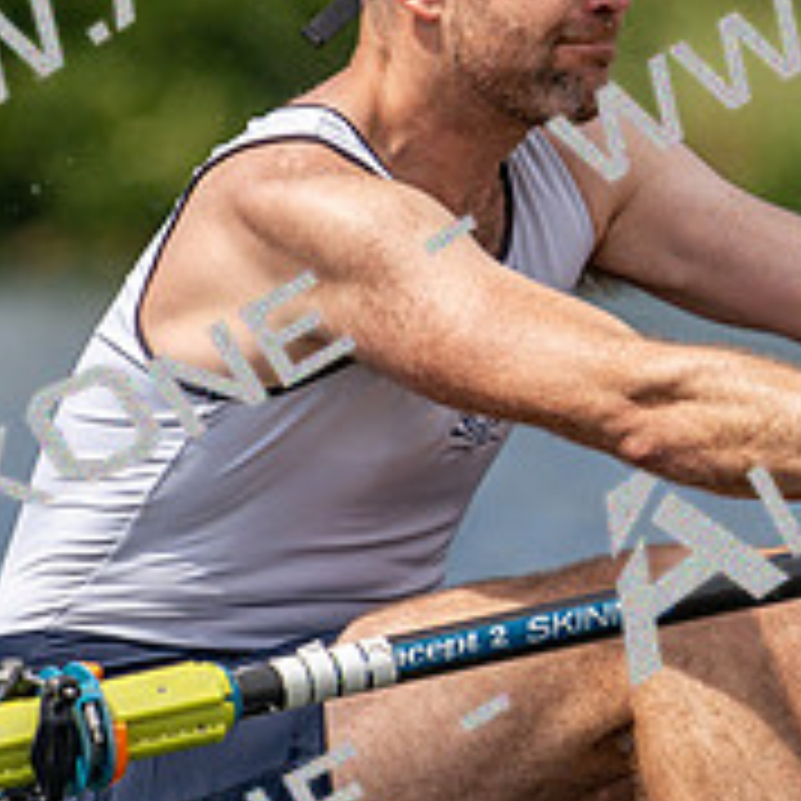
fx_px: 28064
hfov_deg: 1.6
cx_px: 220
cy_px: 259
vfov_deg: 1.6
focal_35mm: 1072
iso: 250
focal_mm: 388
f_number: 6.3
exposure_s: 1/1600
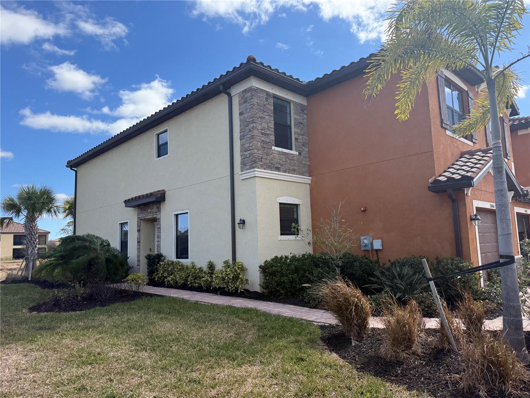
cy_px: 199
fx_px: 367
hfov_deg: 71.6
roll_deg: +2.9
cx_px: 265
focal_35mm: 24
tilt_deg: +6.8
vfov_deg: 56.8
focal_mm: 6.76
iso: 125
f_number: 1.78
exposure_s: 1/3953
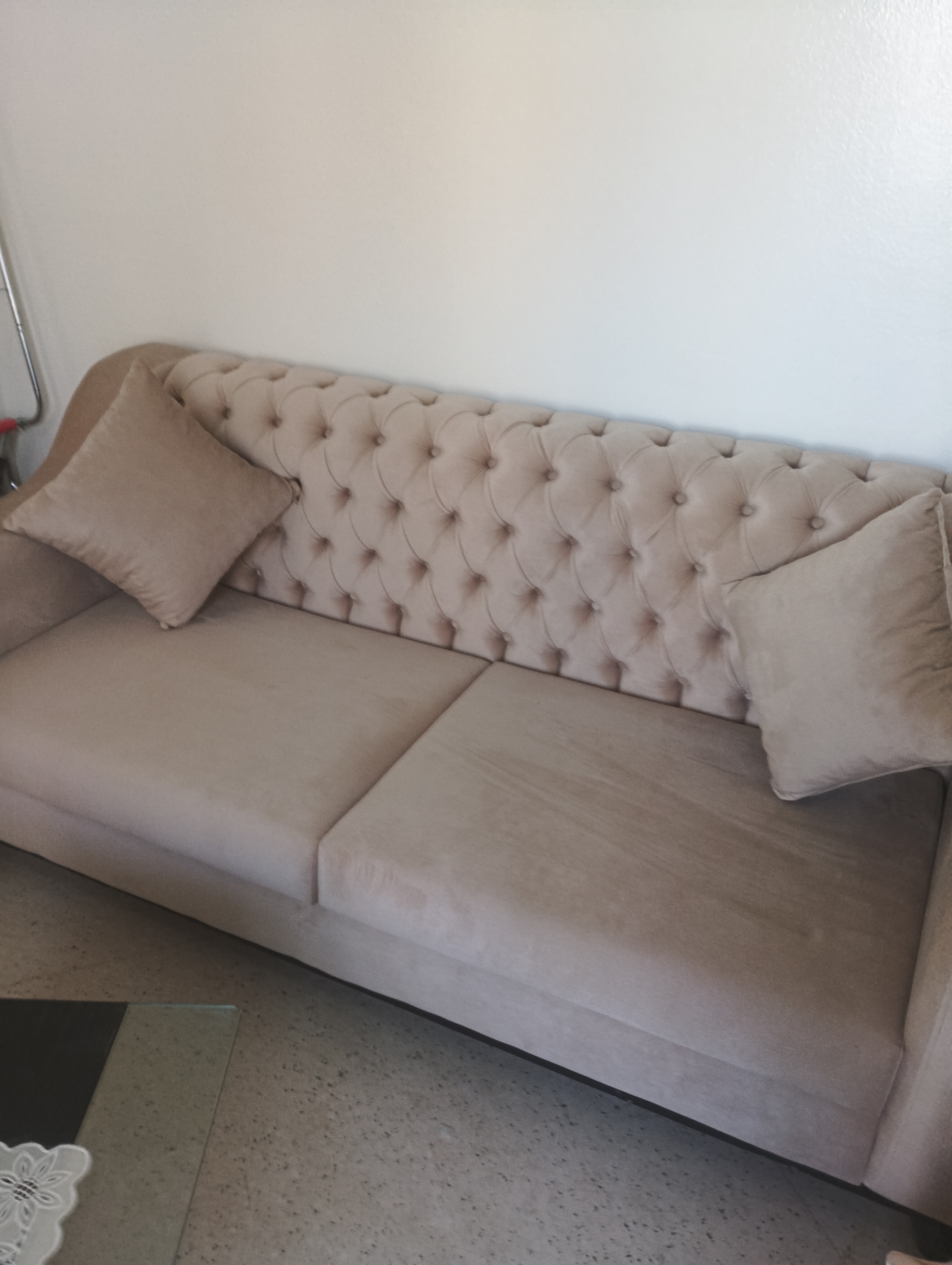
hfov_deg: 49.9
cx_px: 476
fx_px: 1024
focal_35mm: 28
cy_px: 632
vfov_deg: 63.4
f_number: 1.8
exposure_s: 1/25
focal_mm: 4.26
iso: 773
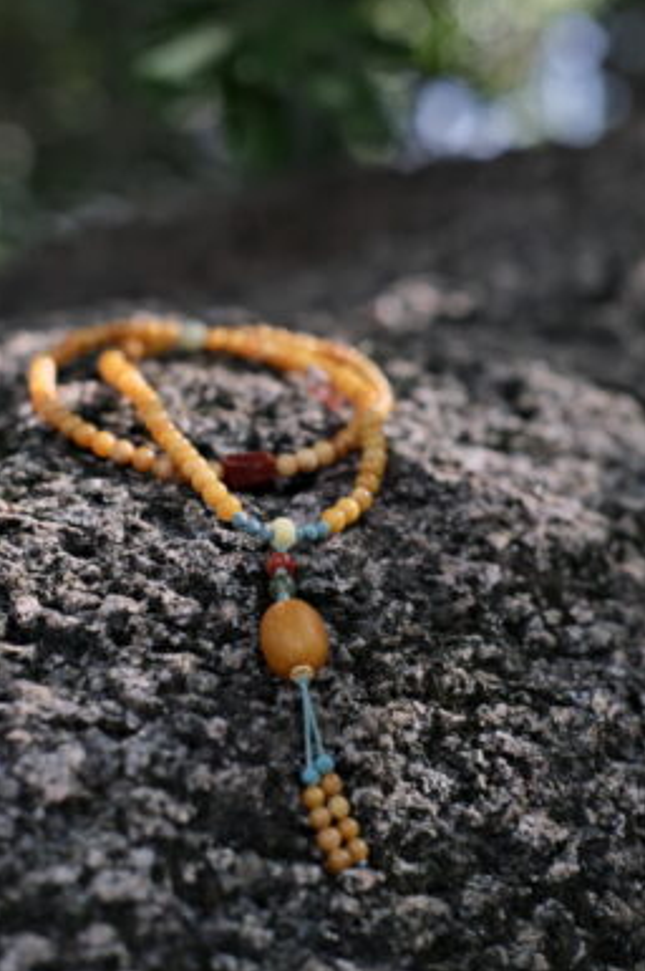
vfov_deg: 32.4
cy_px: 414
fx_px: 1669
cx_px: 282
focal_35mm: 62
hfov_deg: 21.9
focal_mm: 35
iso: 250
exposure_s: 1/125
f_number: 3.2
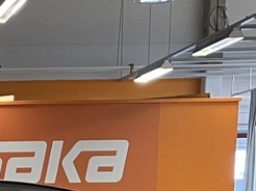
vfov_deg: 8.3
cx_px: -226
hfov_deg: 11.1
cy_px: 445
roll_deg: +0.0
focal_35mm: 164
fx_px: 1212
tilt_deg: -9.0
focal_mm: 3.99
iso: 125
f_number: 1.8
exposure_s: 1/50
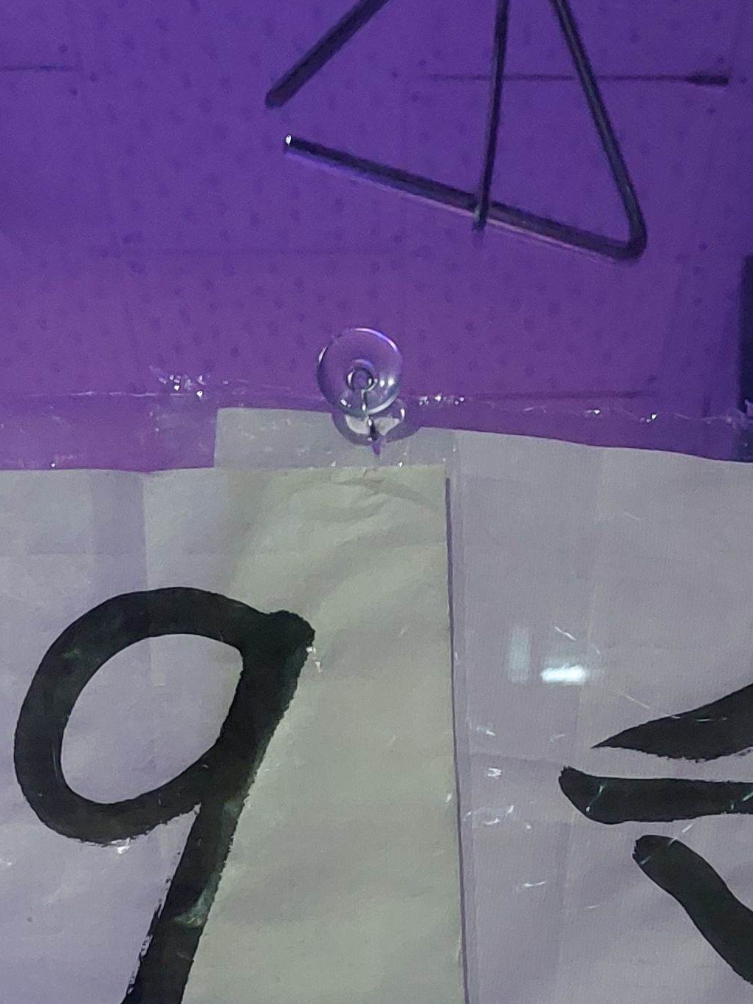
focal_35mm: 85
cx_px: 351
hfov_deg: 17.4
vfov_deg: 20.0
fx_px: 2465
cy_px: 1486
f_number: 1.8
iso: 400
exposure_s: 1/60
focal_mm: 5.23
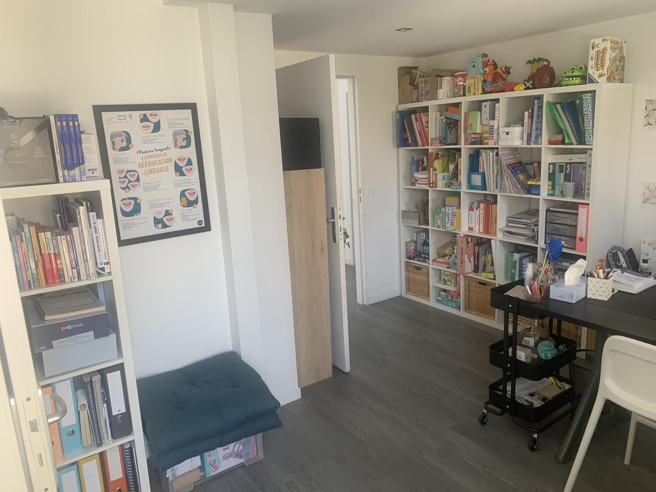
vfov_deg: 53.1
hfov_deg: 67.3
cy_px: 246
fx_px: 493
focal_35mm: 26
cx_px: 328
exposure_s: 1/121
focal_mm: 4.25
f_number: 1.8
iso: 80
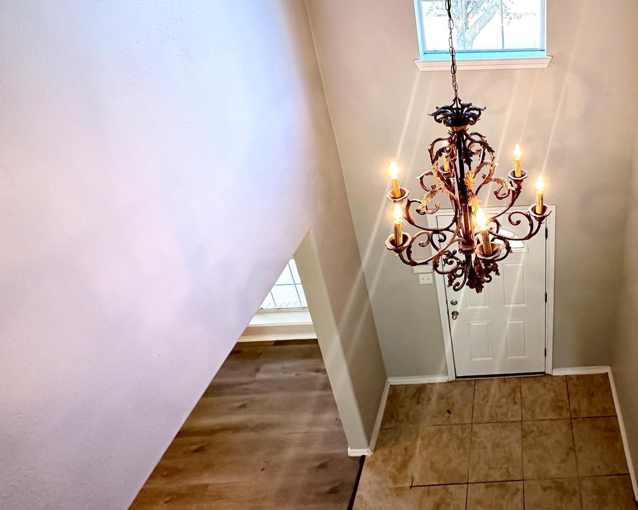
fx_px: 434
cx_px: 528
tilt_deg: -23.4
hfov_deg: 64.8
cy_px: 108
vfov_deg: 56.8
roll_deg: +0.2
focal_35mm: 23
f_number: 2.2
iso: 200
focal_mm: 2.22
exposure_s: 1/60
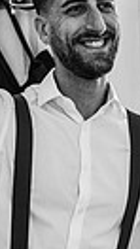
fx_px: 827
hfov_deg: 9.7
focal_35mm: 125
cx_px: 88
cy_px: 175
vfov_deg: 17.1
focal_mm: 35
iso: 1000
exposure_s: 1/200
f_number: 2.5
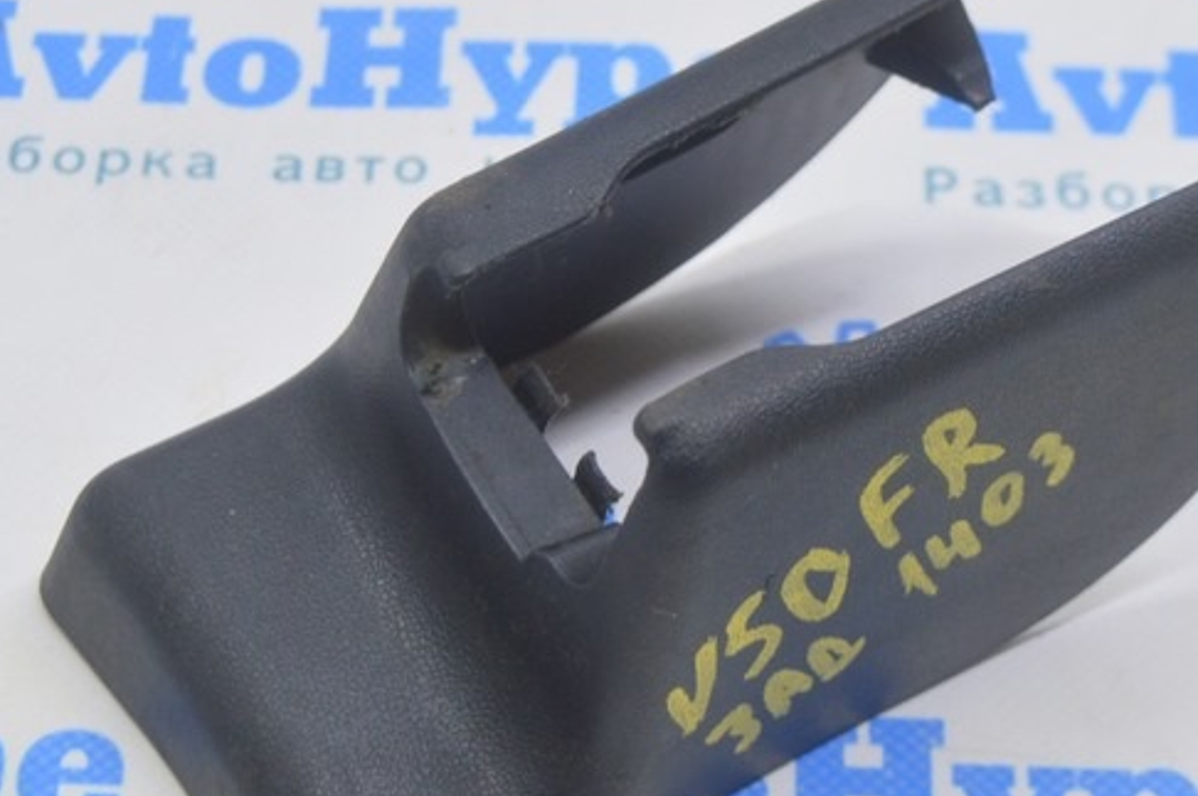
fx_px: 3989
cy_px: 250
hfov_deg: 17.1
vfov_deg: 11.4
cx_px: 567
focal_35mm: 120
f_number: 5.6
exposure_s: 1/20
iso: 400
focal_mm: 38
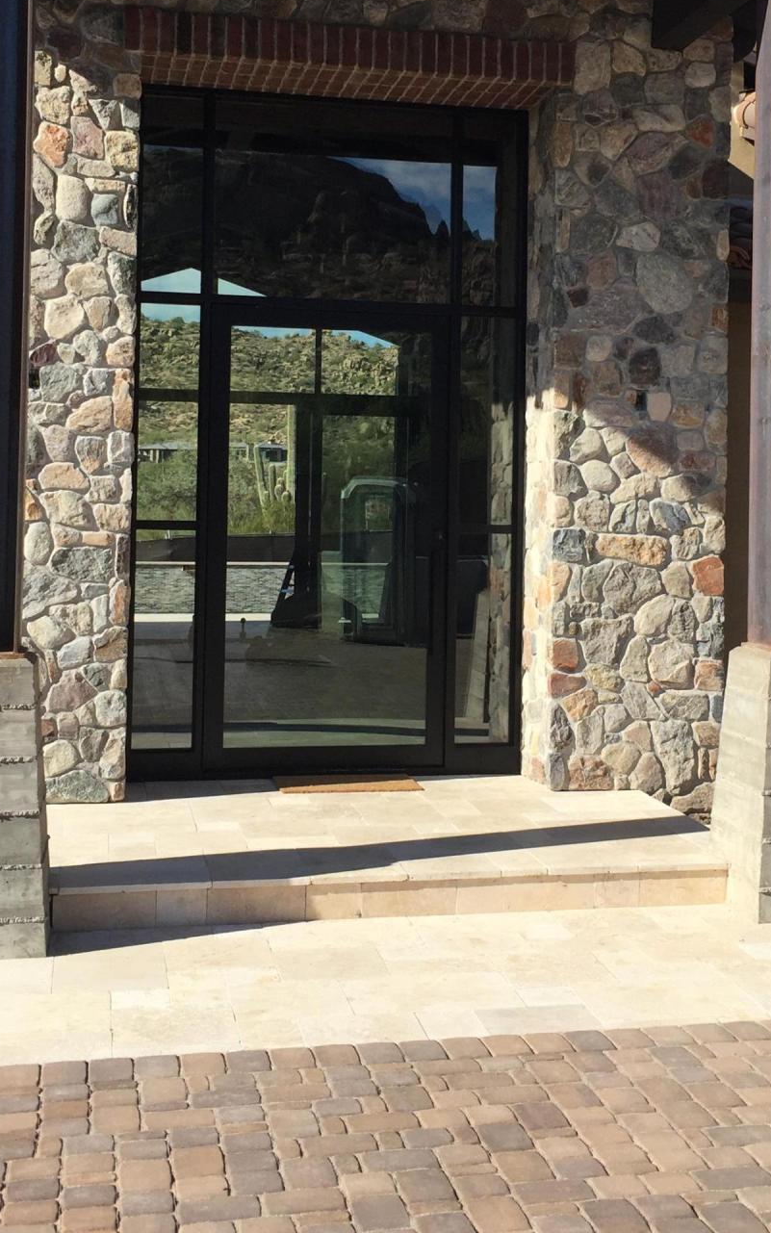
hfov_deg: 26.8
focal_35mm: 48
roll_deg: -1.3
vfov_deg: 41.5
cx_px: 460
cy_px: 455
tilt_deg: +2.4
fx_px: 1613
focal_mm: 4.15
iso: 32
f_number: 2.2
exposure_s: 1/1721
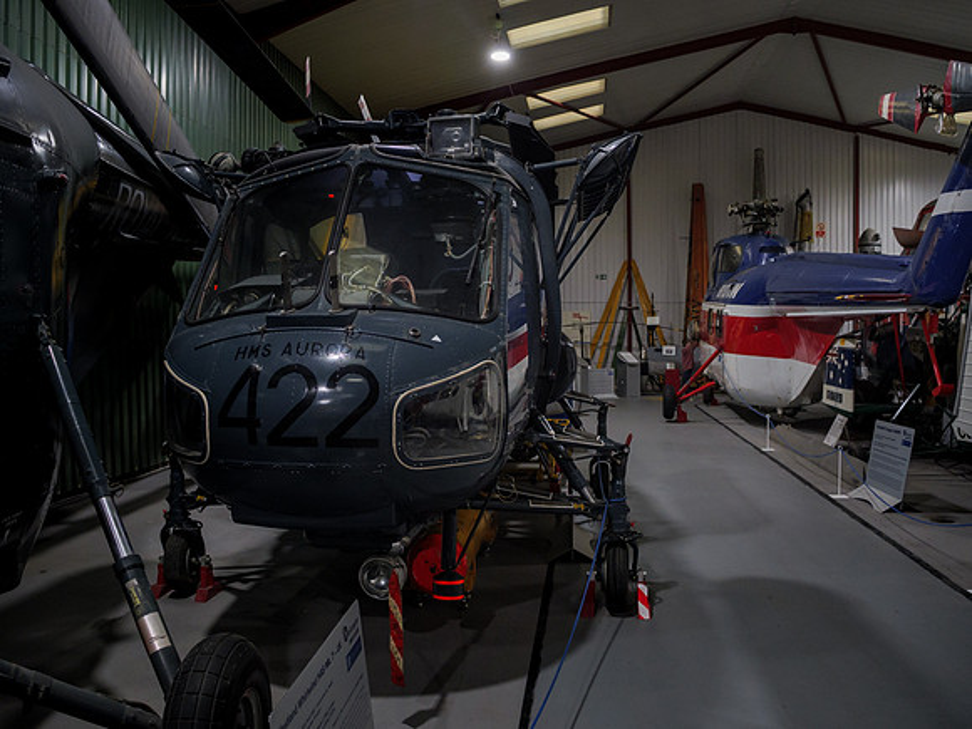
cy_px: 354
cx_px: 489
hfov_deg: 61.7
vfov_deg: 48.2
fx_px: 814
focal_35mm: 29
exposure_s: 1/100
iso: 800
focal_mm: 13
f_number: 2.9
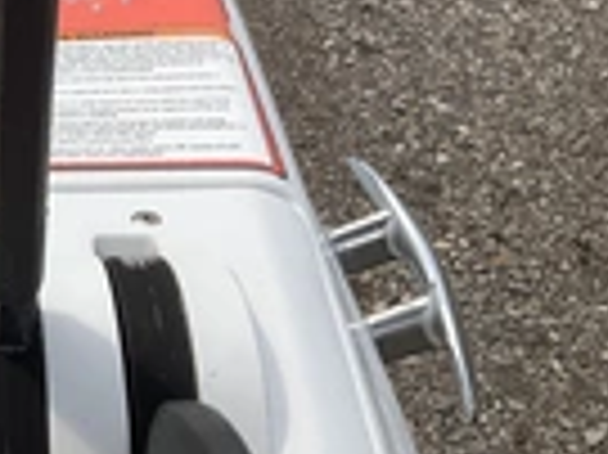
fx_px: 1509
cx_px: -248
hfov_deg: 20.2
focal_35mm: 86
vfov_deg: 17.1
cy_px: 229
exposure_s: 1/2141
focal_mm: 3
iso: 25
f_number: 1.8
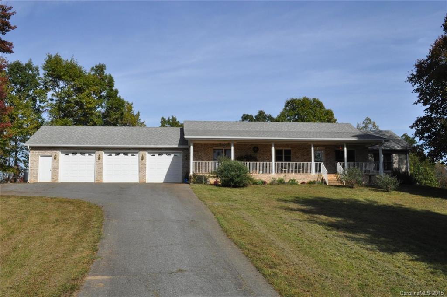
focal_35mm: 36
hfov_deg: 53.2
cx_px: 224
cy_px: 148
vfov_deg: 36.7
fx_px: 446
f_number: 22
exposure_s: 1/500
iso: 1000
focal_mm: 24
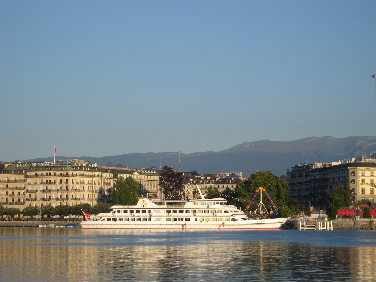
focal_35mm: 112
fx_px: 1217
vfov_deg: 13.2
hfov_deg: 17.6
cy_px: 141
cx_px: 188
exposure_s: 1/269
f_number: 6.2
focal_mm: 24
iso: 64
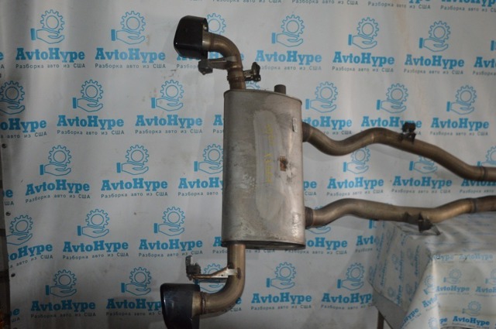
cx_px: 248
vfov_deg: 36.8
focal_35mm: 36
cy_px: 164
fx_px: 495
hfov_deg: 53.2
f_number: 4
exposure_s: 1/60
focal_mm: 24
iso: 1250
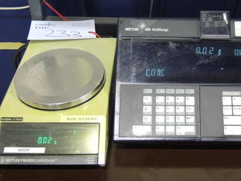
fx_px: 341
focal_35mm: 49
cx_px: 168
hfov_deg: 38.3
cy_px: 87
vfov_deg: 29.7
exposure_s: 1/30
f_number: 2
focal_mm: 6.5
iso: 400
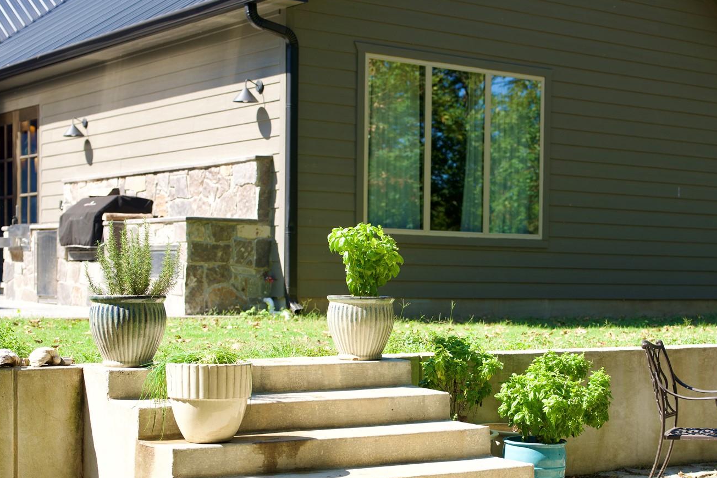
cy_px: 325
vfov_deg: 21.1
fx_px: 1274
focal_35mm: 64
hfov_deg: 31.3
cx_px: 455
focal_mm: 41
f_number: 2.2
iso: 100
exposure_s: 1/800
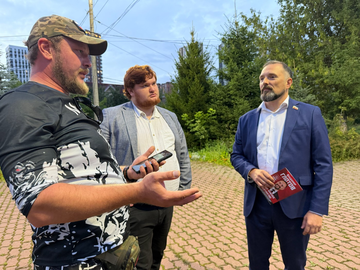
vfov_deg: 56.8
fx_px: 250
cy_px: 135
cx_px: 180
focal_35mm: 24
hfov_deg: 71.6
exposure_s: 1/50
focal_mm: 6.76
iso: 500
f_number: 1.78
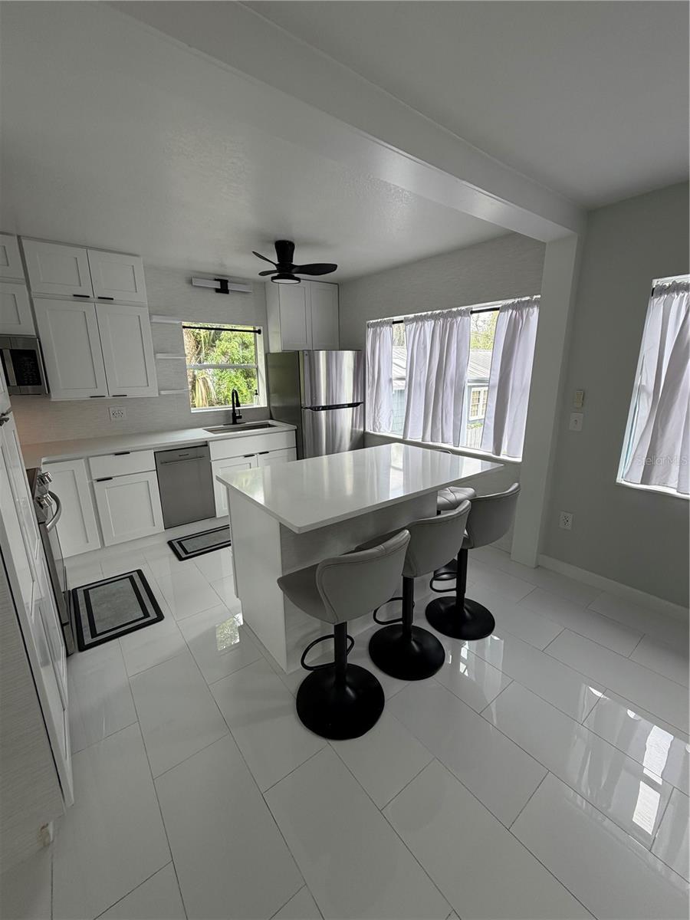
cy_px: 460
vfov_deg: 102.1
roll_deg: +0.5
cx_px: 345
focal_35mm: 14
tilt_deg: -13.8
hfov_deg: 85.7
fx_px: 372
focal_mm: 2.22
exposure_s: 1/120
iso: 64
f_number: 2.2
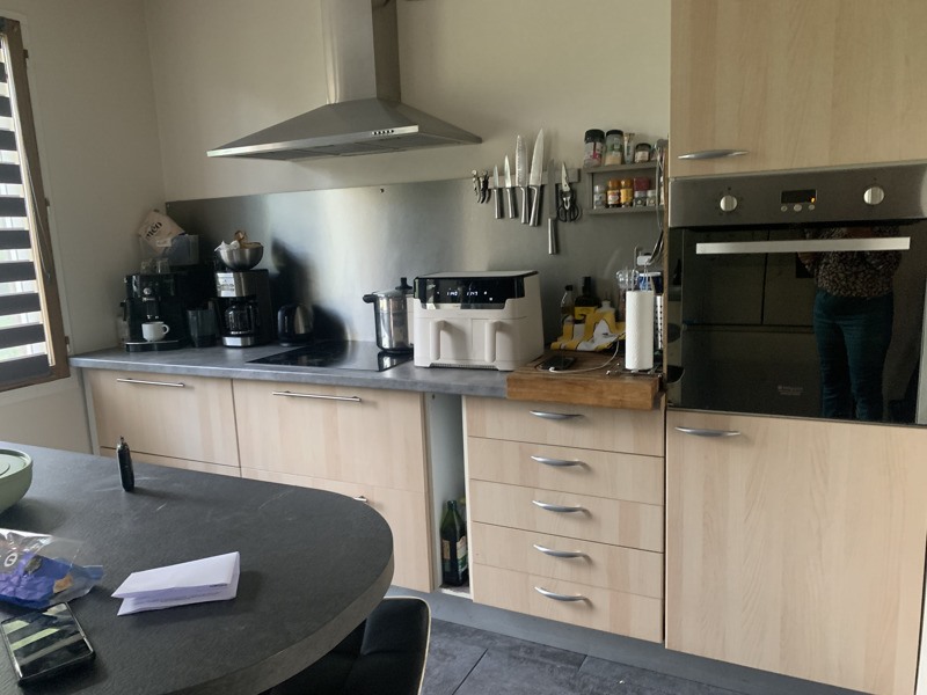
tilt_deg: -10.4
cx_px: 464
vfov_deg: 53.1
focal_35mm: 26
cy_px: 348
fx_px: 696
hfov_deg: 67.3
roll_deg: +3.9
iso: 400
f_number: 1.8
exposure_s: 1/60
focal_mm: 4.25
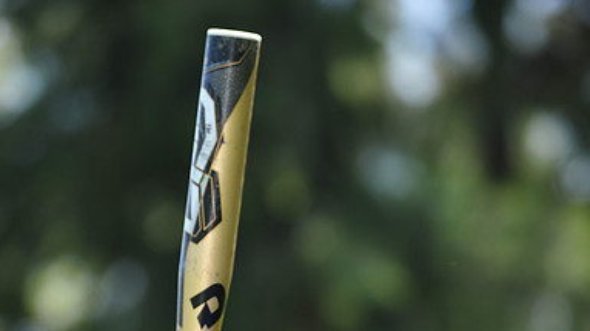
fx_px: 4957
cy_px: 417
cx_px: 296
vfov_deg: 3.8
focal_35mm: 317
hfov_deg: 6.8
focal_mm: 200
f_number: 4.5
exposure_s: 1/400
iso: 200
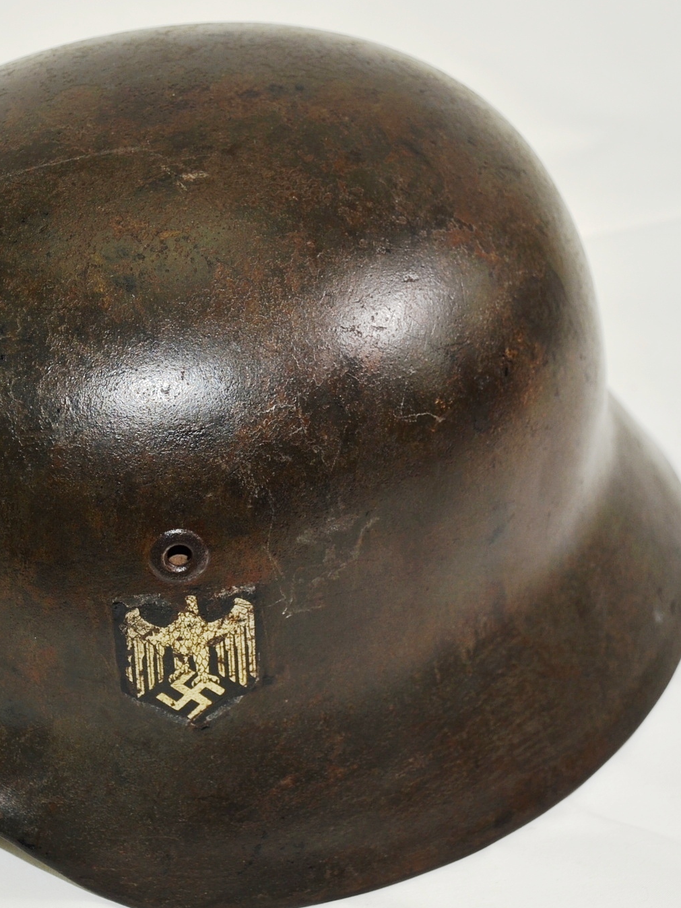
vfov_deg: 19.6
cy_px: 422
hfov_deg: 14.7
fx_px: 2623
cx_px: 127
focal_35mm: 100
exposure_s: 1/250
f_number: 4.5
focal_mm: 38
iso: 140
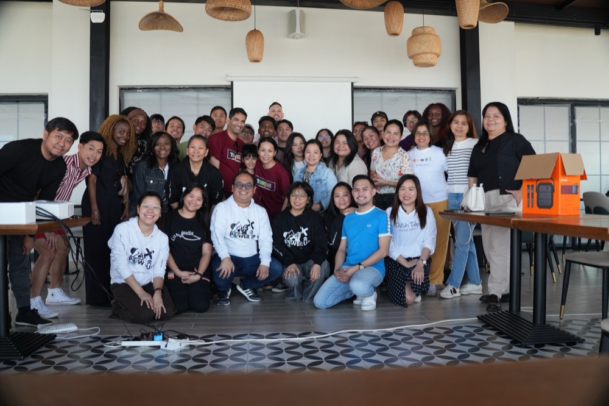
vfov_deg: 43.0
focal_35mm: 30
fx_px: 515
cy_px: 203
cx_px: 304
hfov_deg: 61.2
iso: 320
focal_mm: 20.3
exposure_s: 1/40
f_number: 2.8
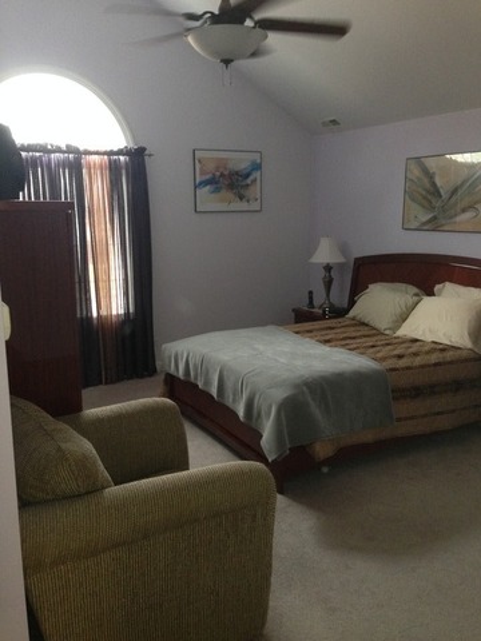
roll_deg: +0.5
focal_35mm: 33
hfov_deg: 42.9
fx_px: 611
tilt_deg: -8.2
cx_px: 240
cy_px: 320
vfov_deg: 55.4
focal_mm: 4.12
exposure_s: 1/20
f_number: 2.4
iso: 200
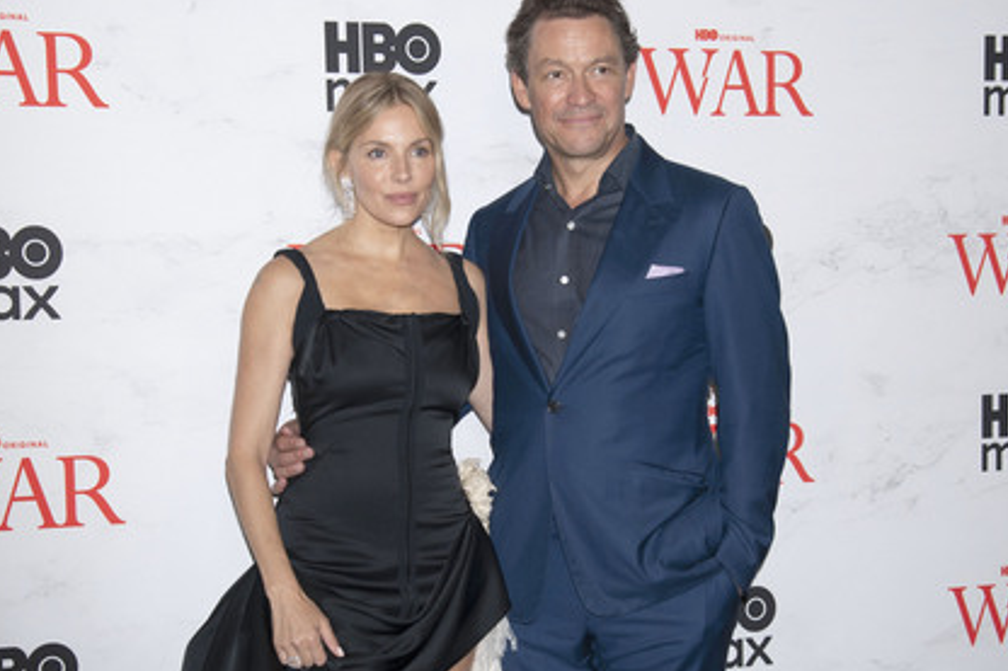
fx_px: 1455
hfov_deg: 38.2
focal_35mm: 52
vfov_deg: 26.0
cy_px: 322
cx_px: 493
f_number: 5.6
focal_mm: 48
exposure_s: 1/200
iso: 640
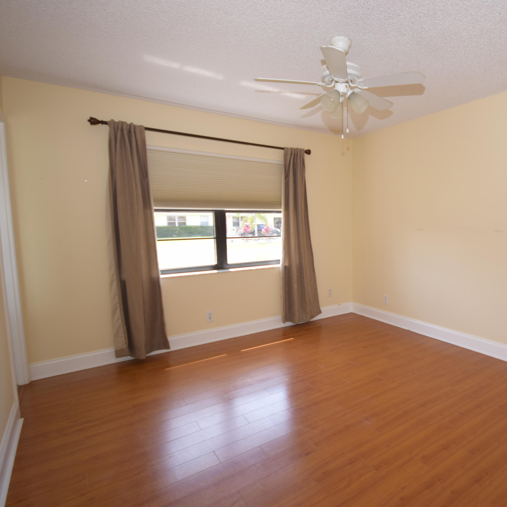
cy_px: 252
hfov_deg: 70.6
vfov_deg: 74.8
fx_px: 331
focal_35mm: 20
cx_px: 370
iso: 400
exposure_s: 1/160
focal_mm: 10
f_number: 4
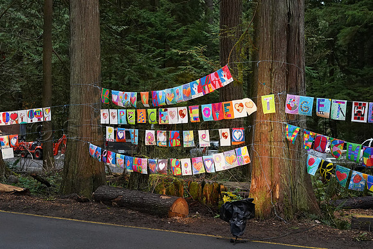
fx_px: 518
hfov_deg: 39.6
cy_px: 124
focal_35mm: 50
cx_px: 186
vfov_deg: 27.0
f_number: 4.5
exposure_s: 1/500
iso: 4000
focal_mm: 50
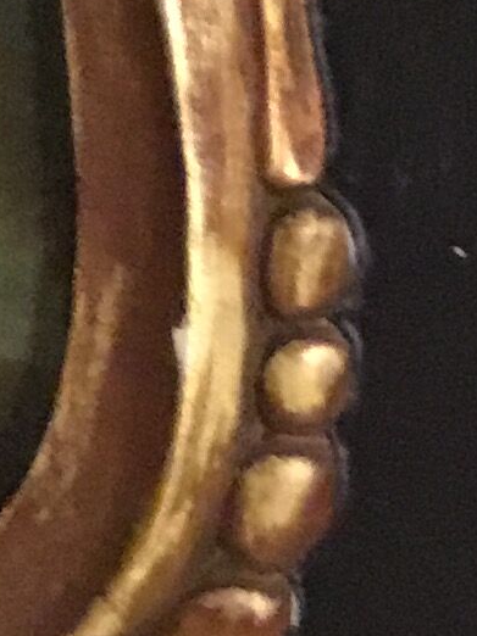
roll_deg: +1.9
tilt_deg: -27.6
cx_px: -306
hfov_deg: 7.5
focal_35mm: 194
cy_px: 217
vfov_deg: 10.2
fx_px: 3567
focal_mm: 3.3
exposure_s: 1/17
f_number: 2.4
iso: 400
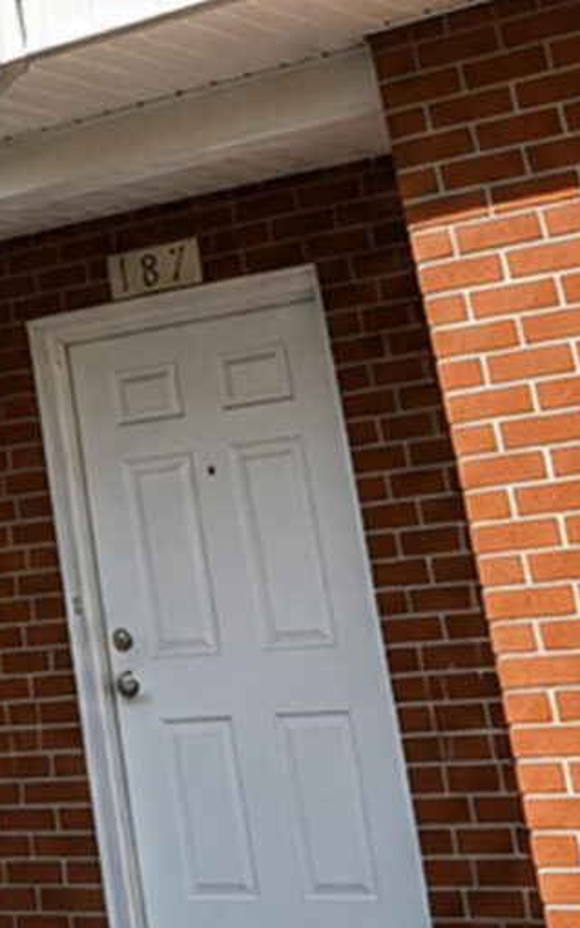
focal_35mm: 85
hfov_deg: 11.2
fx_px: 2139
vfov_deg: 23.6
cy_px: 39
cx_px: -1038
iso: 64
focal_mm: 16.5
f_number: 8
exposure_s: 1/160
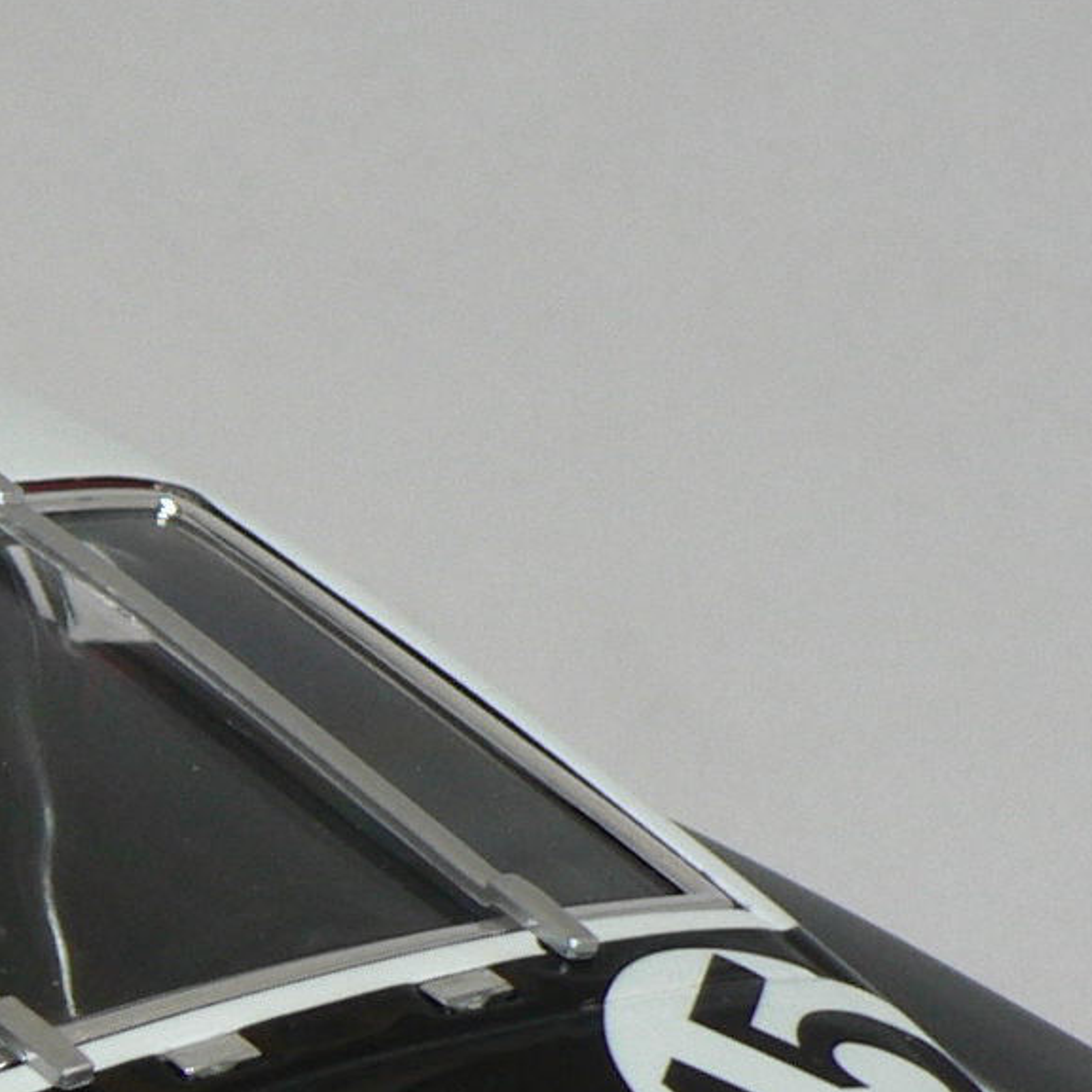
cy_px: 944
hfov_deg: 6.2
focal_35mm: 279
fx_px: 9958
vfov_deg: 6.3
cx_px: -700
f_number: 3.2
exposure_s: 1/60
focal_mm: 11.8
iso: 80
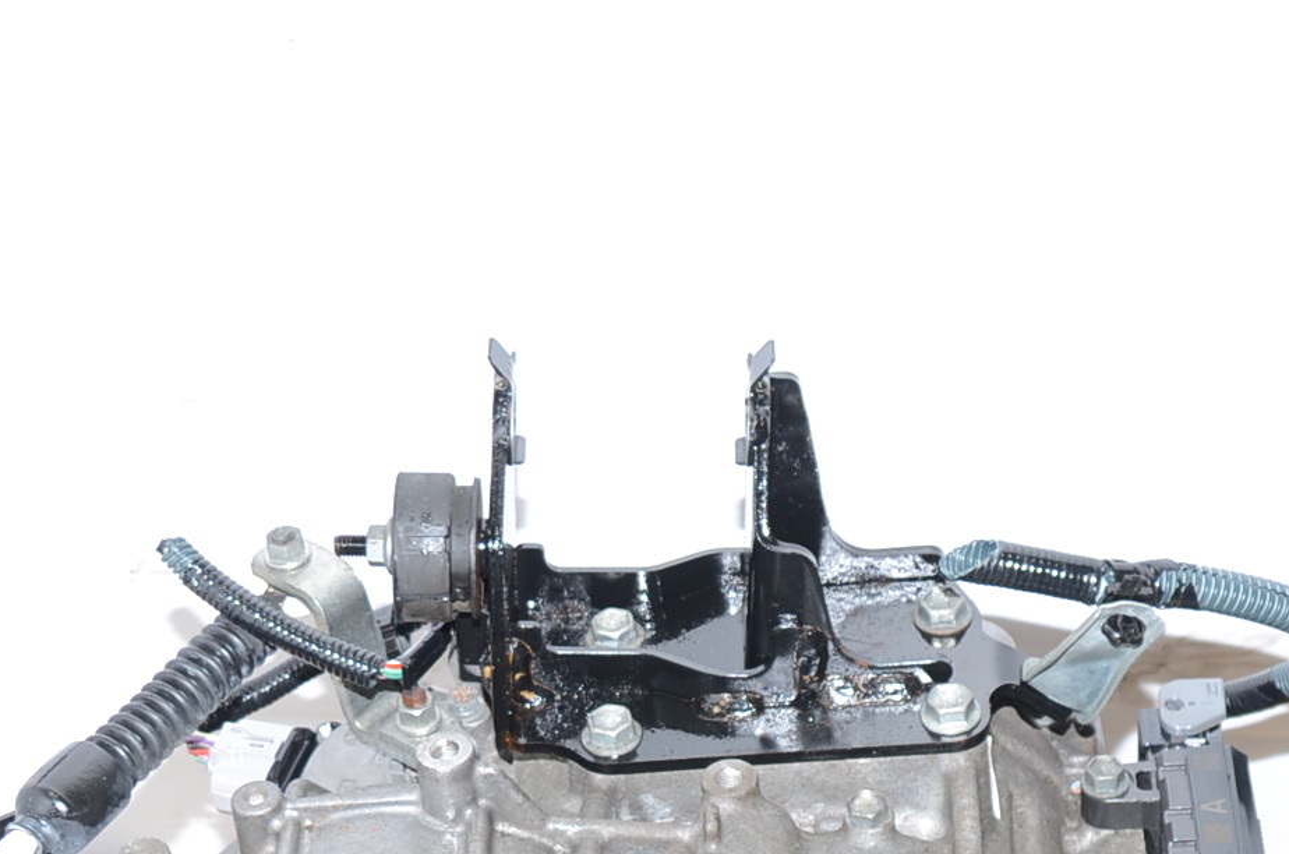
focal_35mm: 96
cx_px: 811
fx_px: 3430
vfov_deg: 13.6
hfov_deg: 21.2
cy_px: 1122
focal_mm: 24
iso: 100
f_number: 4
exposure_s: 1/100
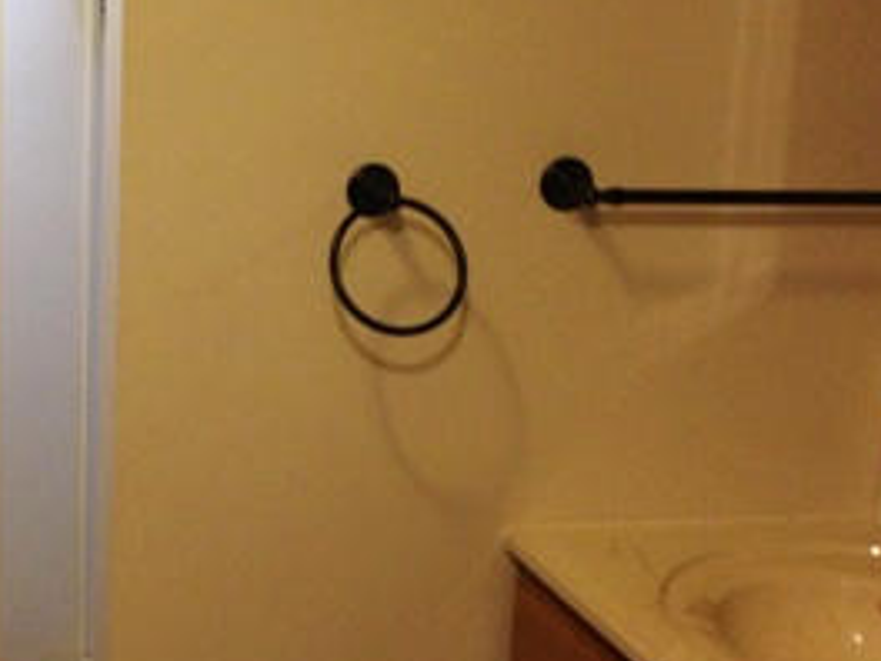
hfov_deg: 23.7
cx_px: 67
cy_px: 284
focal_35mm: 80
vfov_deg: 18.4
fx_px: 2036
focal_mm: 4.13
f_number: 2.4
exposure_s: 1/20
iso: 160
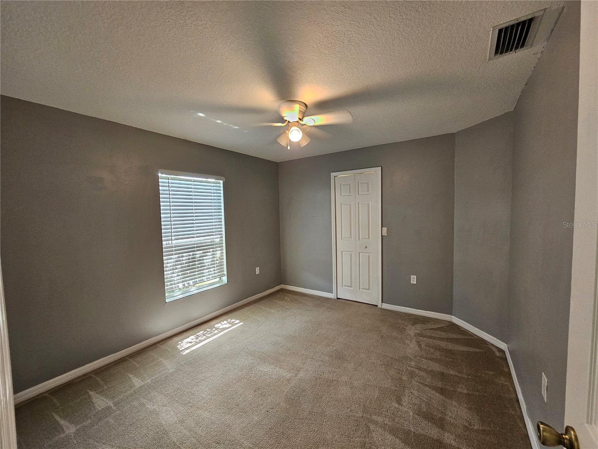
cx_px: 299
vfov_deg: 89.9
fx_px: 225
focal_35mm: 13
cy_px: 224
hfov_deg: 106.2
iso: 250
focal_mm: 2.2
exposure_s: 1/60
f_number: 2.2
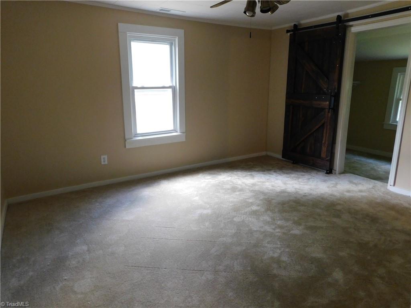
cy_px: 154
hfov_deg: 73.9
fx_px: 273
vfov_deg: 58.9
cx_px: 206
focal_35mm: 23
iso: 400
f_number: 3
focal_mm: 4
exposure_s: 1/20
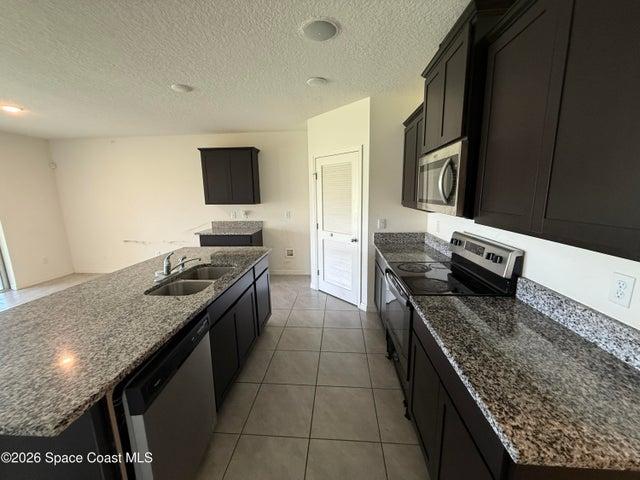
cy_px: 240
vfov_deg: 85.7
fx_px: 259
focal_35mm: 14
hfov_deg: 102.1
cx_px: 320
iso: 200
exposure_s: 1/60
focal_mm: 2.22
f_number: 2.2
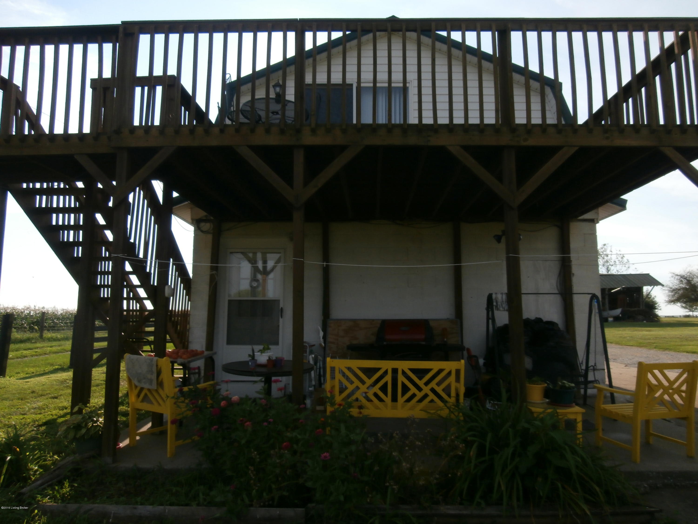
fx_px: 484
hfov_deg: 71.6
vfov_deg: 56.8
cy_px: 262
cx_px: 349
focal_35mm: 24
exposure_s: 1/1600
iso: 100
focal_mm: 4.2
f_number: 3
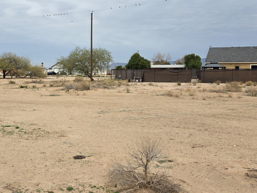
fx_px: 334
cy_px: 94
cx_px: 88
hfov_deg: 41.6
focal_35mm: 45
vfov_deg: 32.2
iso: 32
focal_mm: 6.3
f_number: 1.7
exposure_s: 1/359
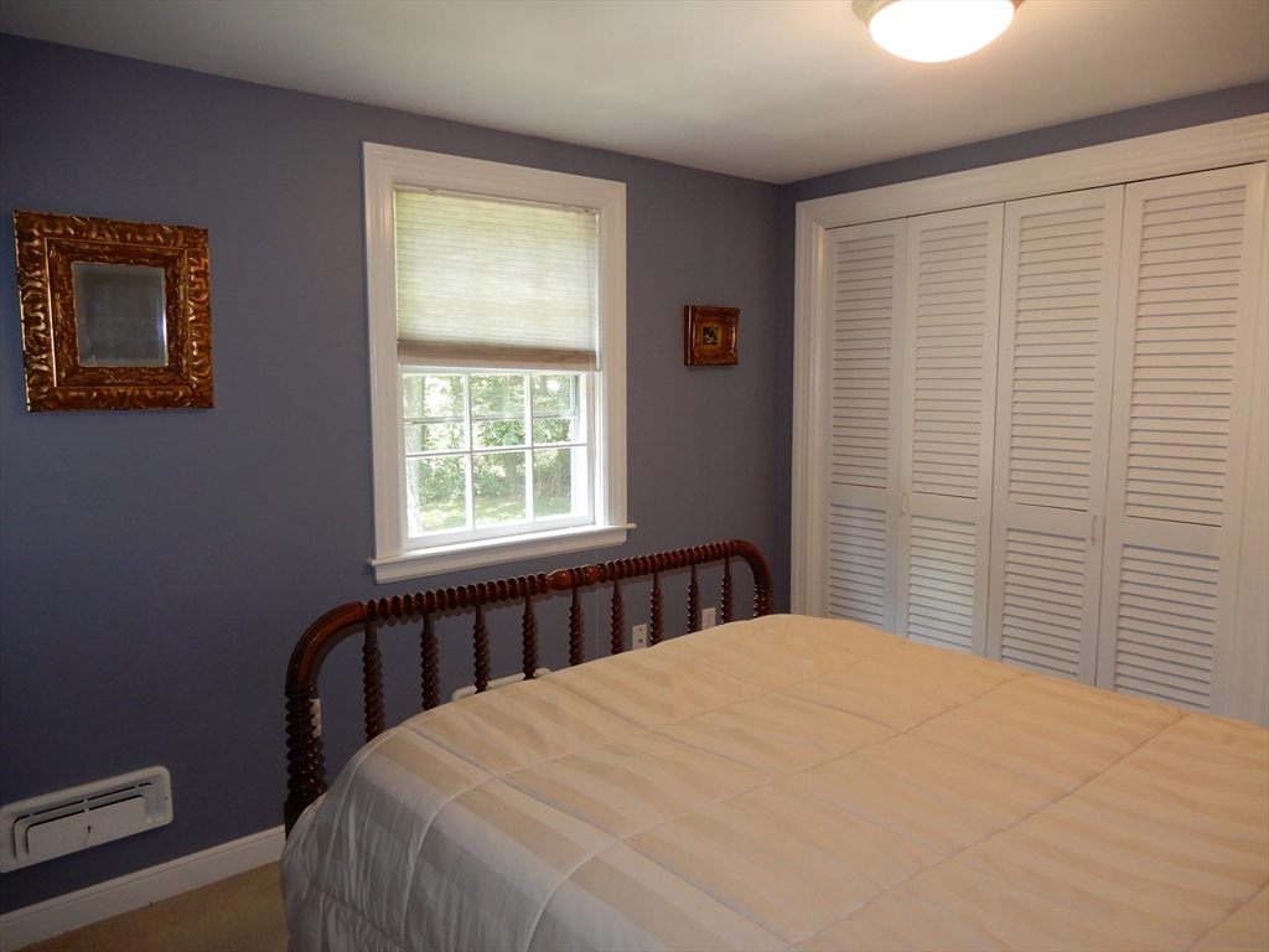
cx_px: 634
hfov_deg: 71.6
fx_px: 880
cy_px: 476
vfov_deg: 56.8
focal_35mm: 24
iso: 200
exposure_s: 1/30
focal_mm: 4.3
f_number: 3.4
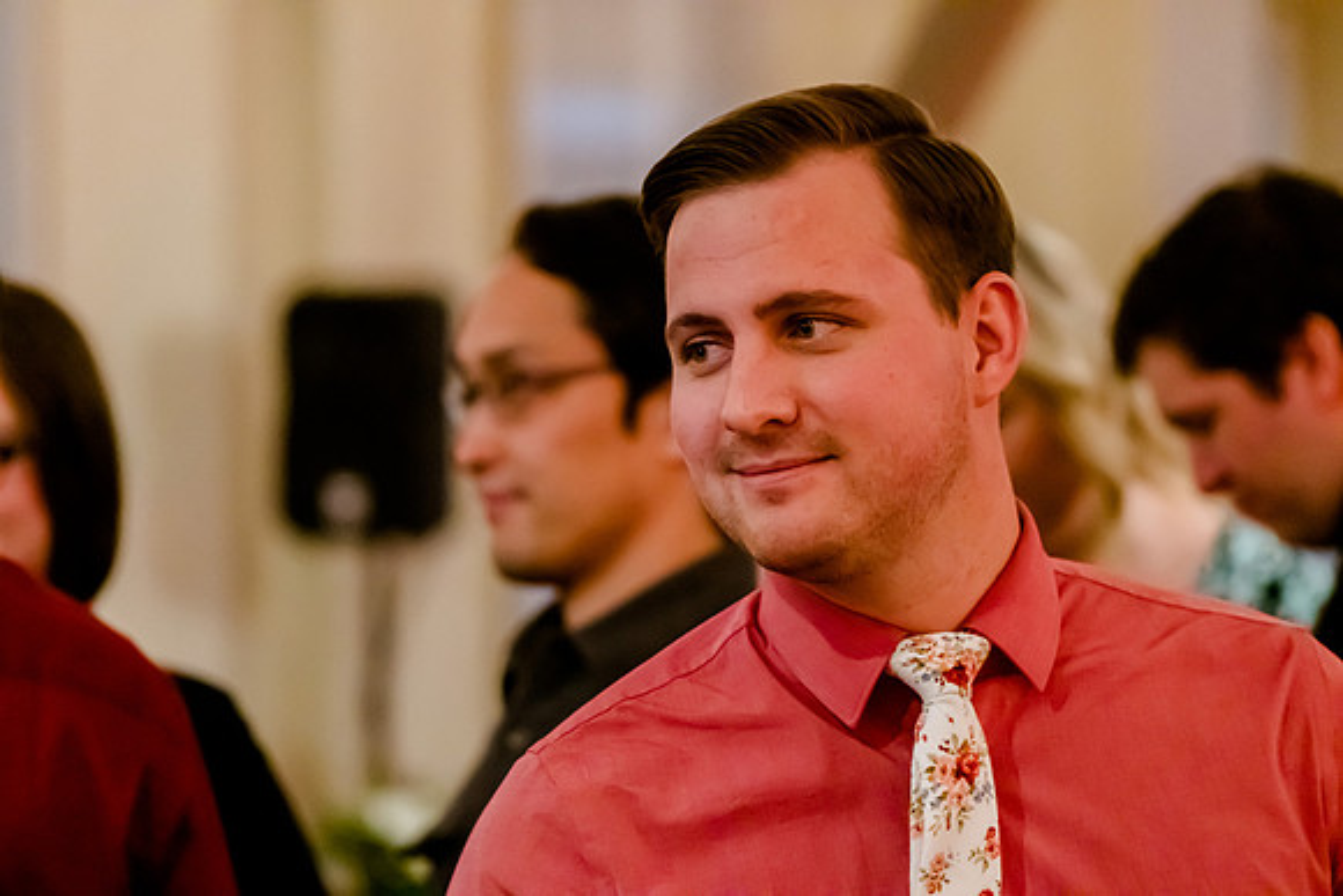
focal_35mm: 158
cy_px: 448
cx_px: 672
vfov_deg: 8.7
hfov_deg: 13.0
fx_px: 5877
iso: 4000
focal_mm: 105
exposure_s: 1/200
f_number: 2.8
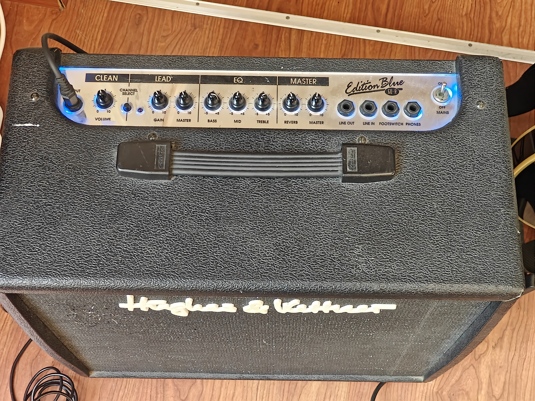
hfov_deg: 42.1
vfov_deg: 32.2
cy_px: 200
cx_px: 268
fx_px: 695
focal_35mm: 45
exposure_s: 1/50
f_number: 2
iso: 320
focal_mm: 7.08
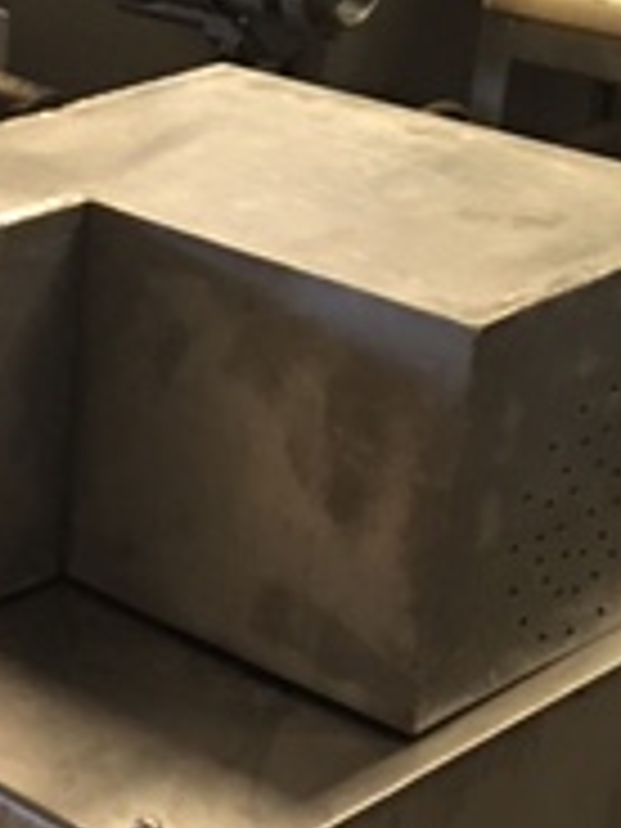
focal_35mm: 101
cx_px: -279
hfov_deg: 13.8
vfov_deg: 19.3
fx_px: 2416
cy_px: 644
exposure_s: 1/8
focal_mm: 4.15
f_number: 2.2
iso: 125
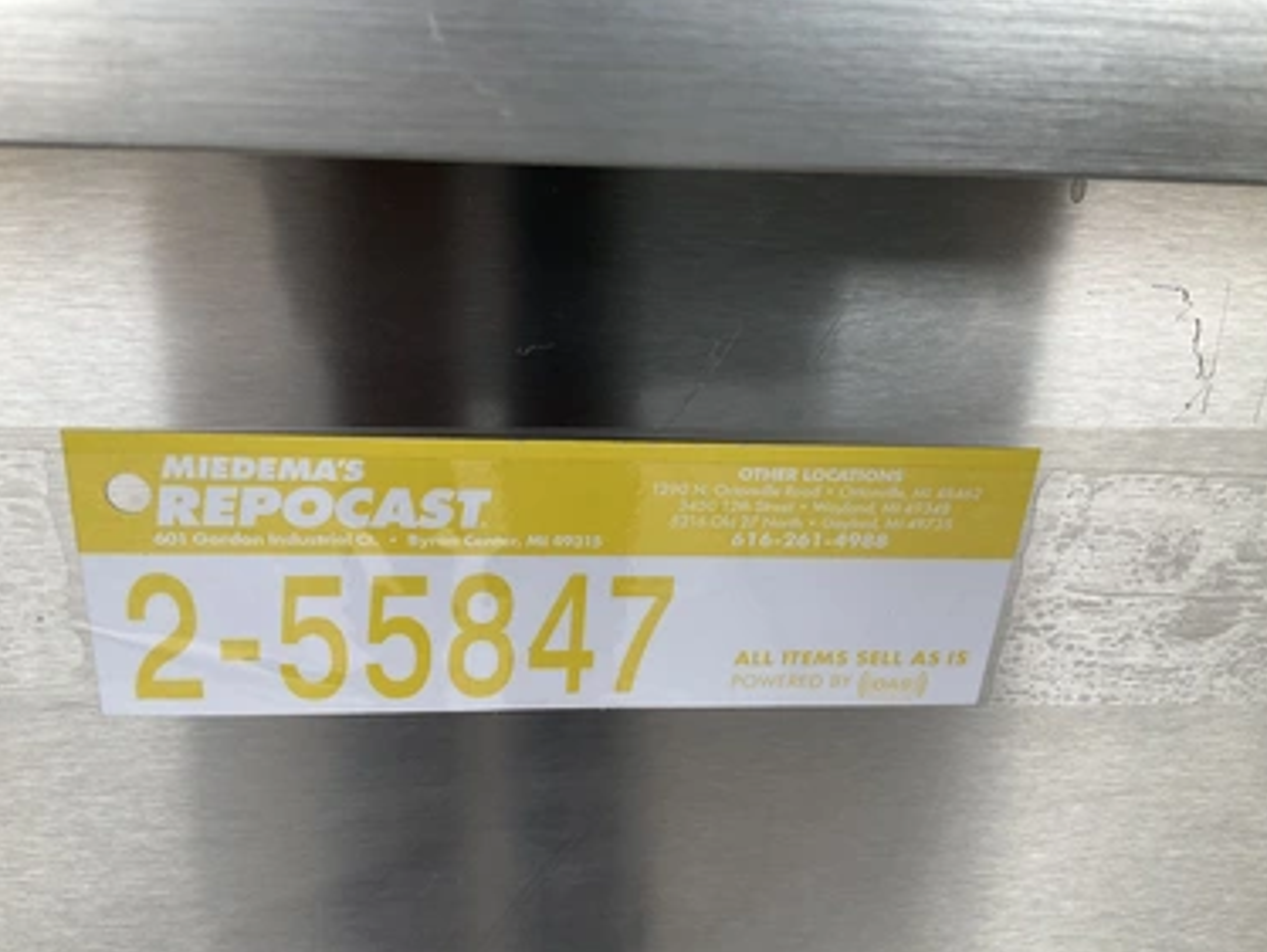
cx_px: 613
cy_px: 501
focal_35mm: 31
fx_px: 1135
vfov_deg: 45.5
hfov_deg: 58.3
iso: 20
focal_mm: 3
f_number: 1.8
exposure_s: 1/243
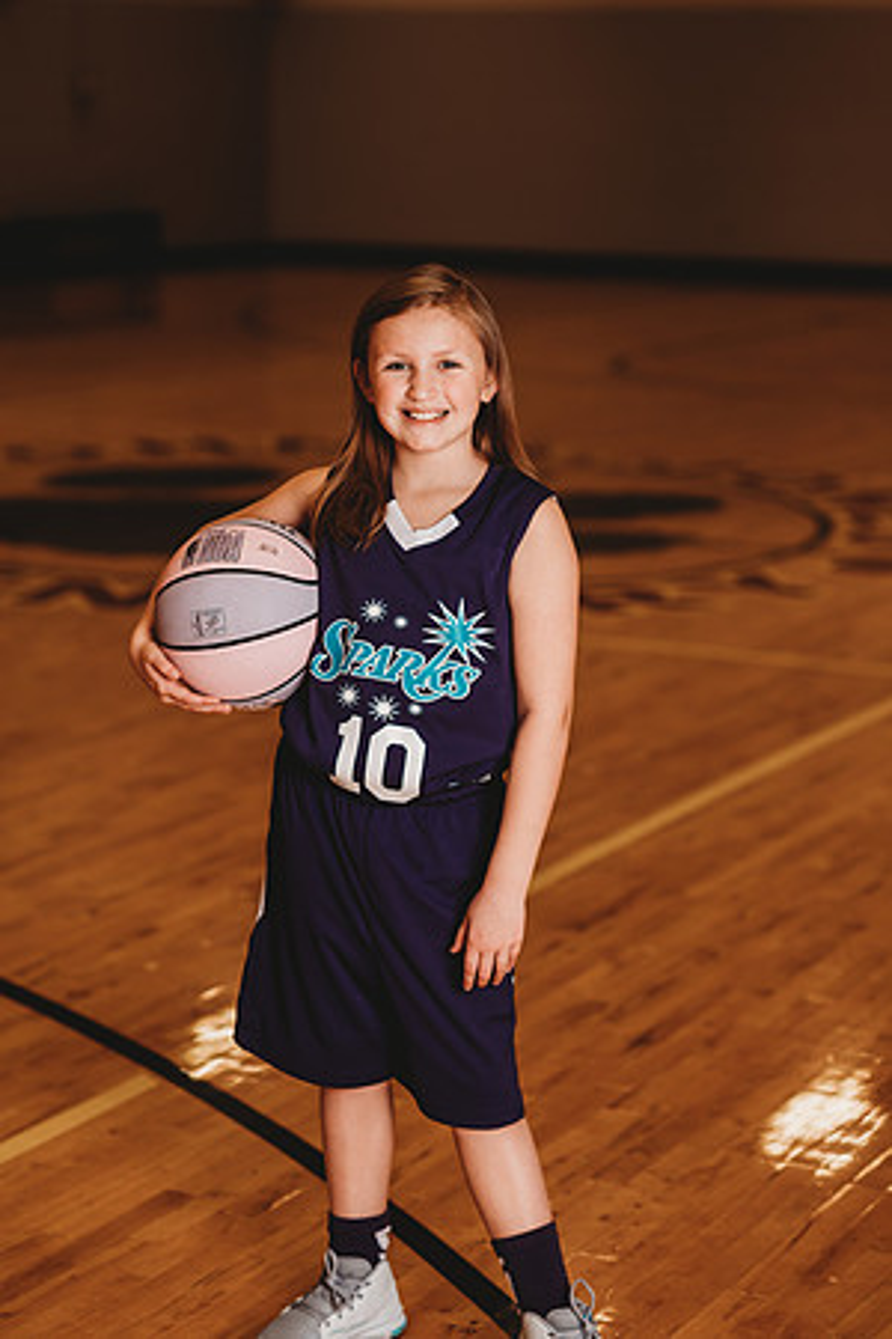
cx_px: 446
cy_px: 670
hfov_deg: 16.1
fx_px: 3159
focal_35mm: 85
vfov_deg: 23.9
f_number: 2.5
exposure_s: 1/160
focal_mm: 85
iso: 100
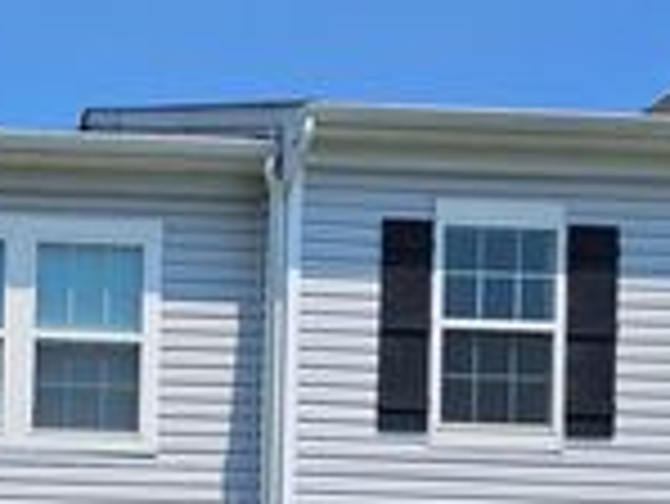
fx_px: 1492
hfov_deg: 22.9
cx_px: -166
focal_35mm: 77
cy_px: 664
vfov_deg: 17.9
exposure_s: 1/2905
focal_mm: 5.4
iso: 25
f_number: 1.8
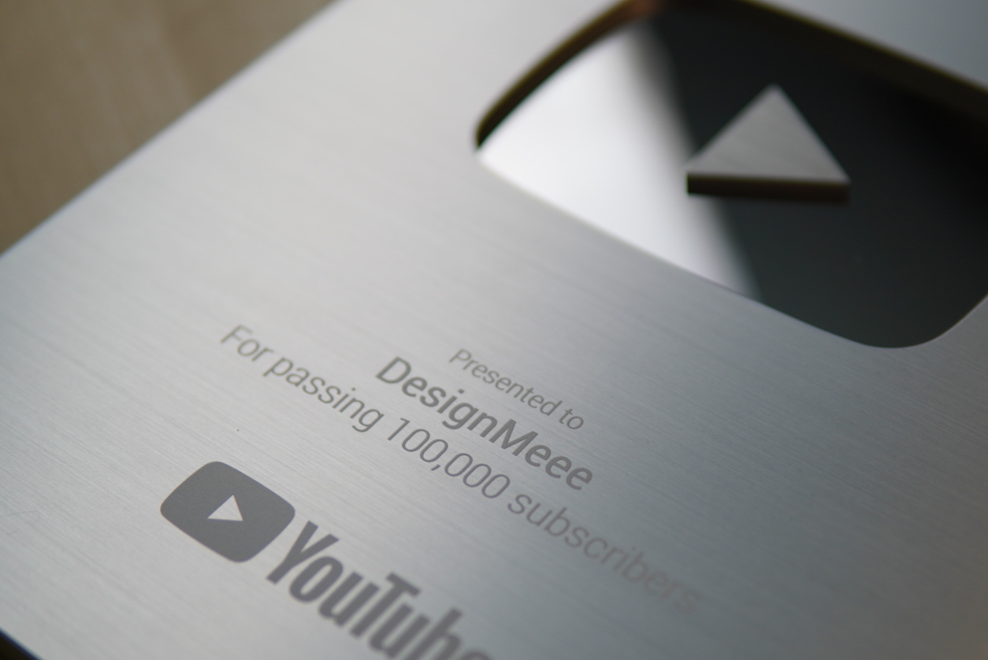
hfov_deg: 34.3
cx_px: 604
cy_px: 416
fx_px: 1593
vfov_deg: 23.4
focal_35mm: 58
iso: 100
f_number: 1.6
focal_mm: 30
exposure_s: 1/200
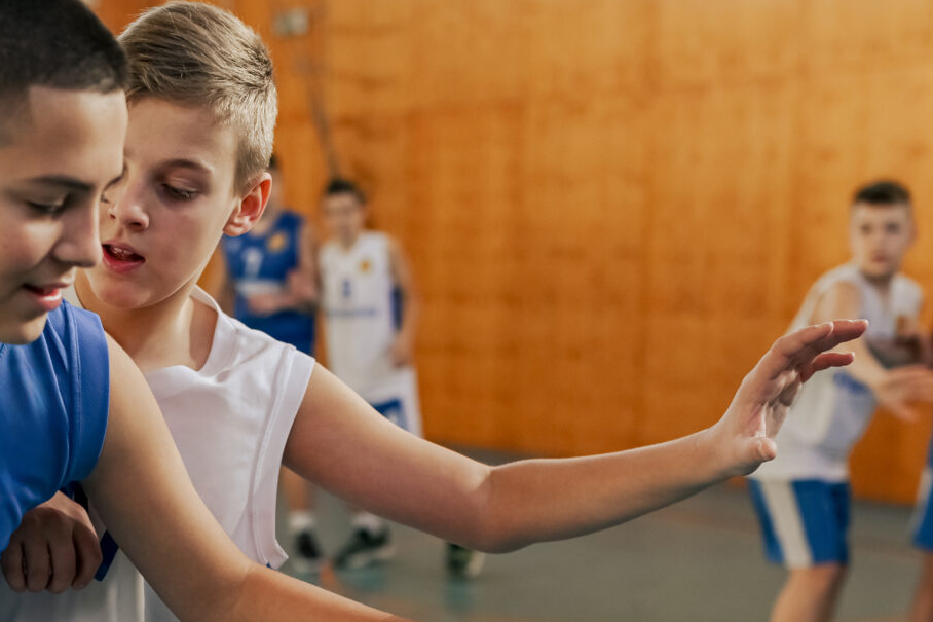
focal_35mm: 74
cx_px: 297
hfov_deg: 27.2
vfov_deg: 18.2
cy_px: 539
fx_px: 1917
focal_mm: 35
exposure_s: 1/640
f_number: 2.2
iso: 320
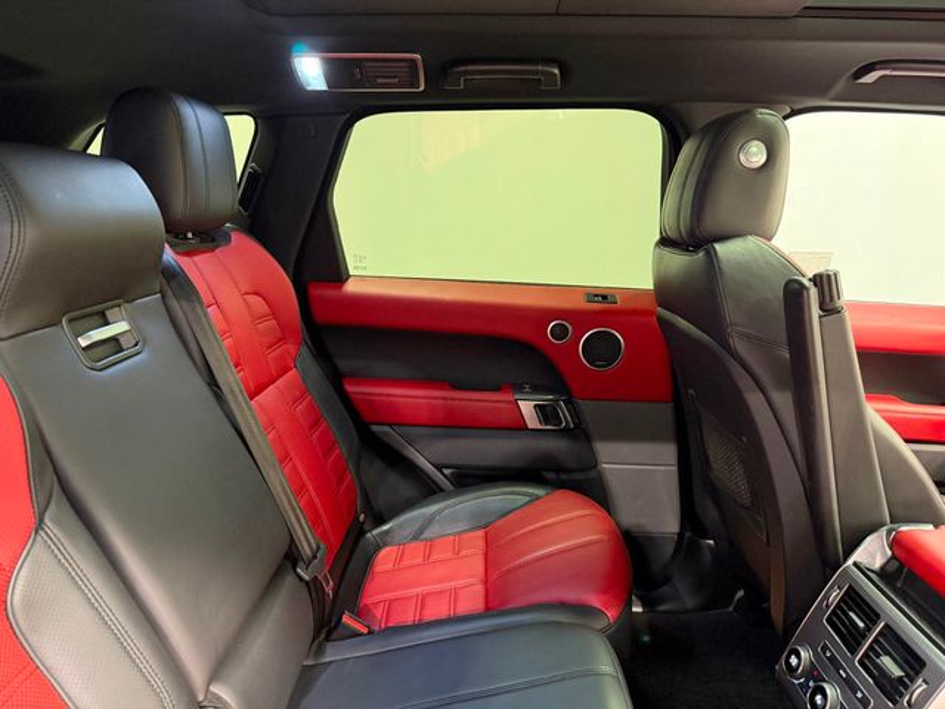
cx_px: 472
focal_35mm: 24
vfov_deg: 56.8
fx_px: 655
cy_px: 354
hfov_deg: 71.6
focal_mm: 6.76
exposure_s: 1/40
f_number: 1.78
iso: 640
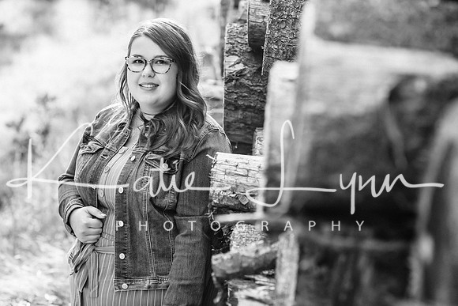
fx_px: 1082
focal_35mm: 85
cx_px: 229
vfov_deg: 16.1
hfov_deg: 23.9
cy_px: 153
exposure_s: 1/800
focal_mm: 85
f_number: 2.8
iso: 640
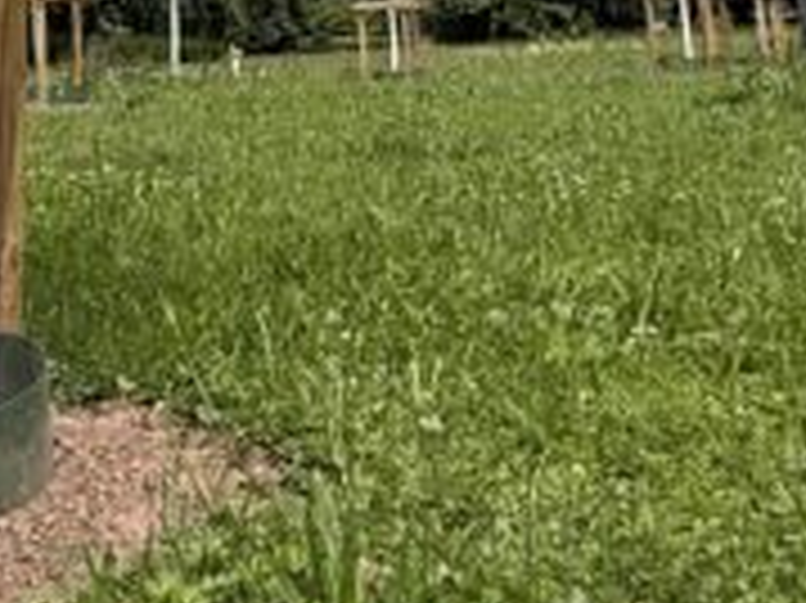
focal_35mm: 60
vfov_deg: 21.1
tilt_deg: +12.2
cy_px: -266
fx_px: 1396
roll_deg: +1.5
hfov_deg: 31.4
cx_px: 162
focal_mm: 2.22
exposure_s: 1/3289
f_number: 2.2
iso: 50
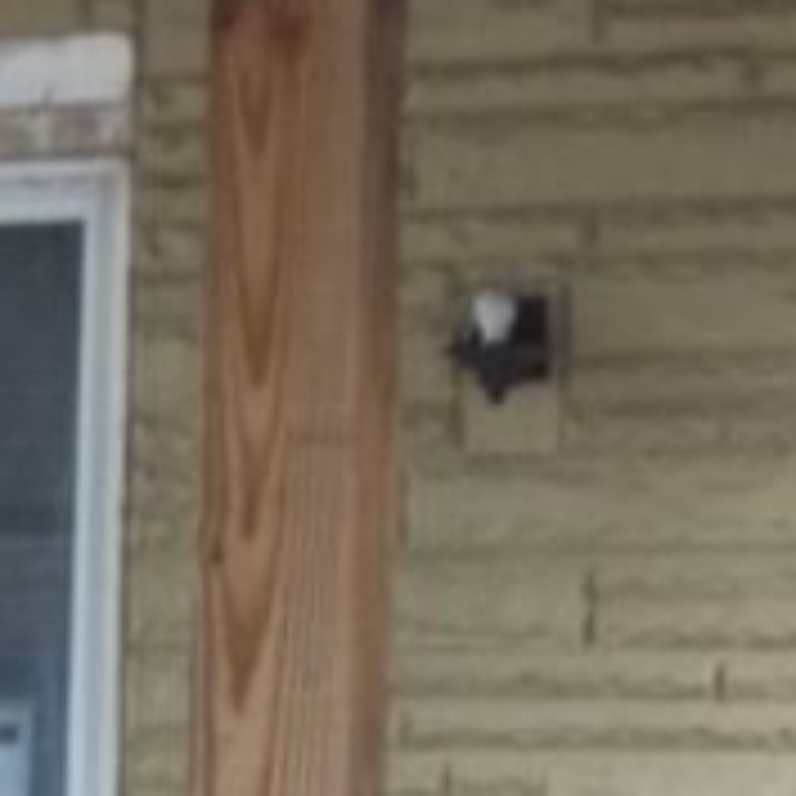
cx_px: 306
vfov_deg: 13.0
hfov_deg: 13.2
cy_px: 854
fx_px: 3434
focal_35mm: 132
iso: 64
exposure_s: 1/40
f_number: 3.3
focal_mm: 5.9
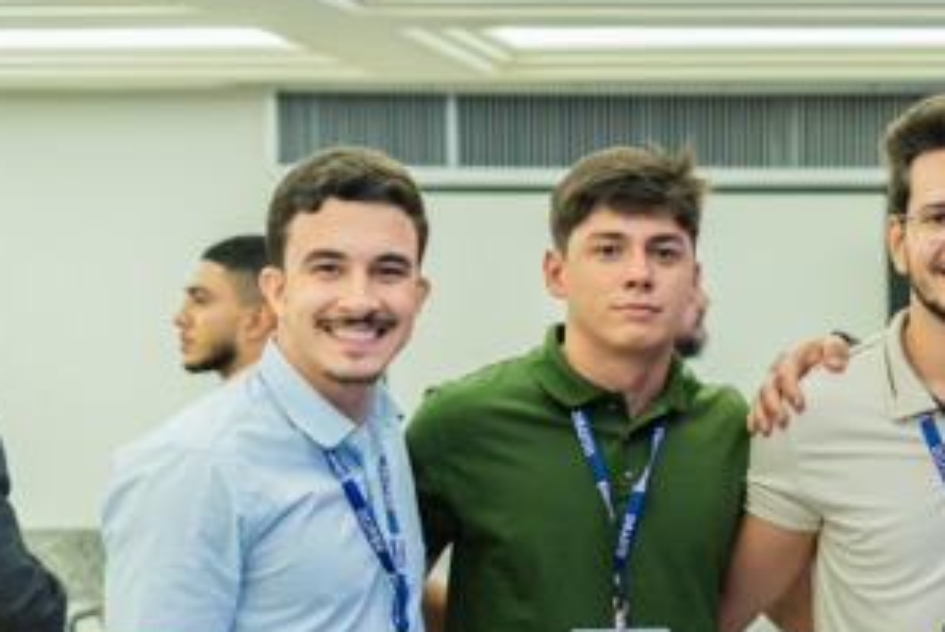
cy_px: 586
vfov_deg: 12.6
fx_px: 2838
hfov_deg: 18.4
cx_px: 951
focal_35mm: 108
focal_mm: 50
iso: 125
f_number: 1.8
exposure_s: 1/50
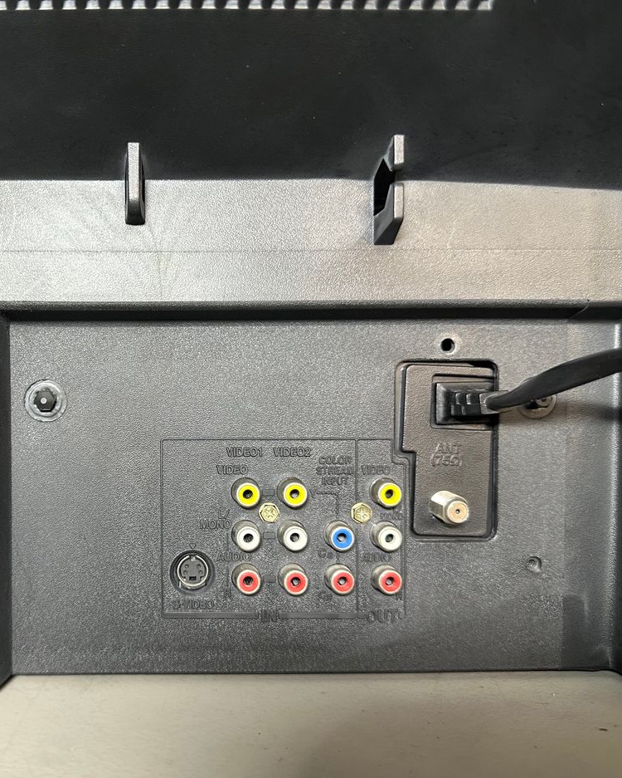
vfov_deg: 55.7
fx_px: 736
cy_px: 395
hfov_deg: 44.4
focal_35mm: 32
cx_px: 163
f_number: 1.78
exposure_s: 1/60
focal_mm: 6.86
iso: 250
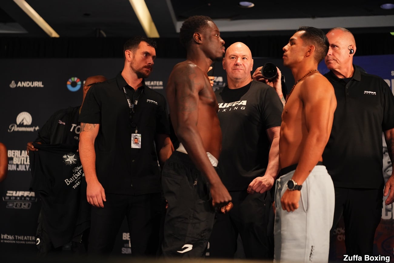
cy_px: 132
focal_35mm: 50
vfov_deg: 27.0
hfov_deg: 39.6
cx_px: 197
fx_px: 547
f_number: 2
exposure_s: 1/1000
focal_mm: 50
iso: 2500
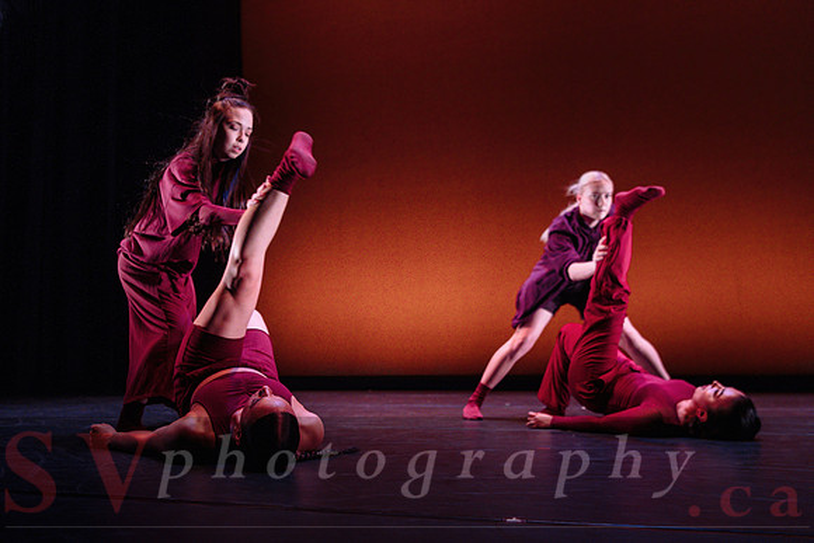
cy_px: 323
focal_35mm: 34
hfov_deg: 55.0
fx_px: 780
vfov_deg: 38.2
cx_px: 367
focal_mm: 29
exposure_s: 1/250
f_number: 2.8
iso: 2500
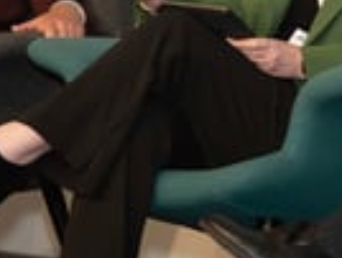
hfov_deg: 4.2
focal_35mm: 473
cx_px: 314
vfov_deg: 3.2
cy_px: 14
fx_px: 4682
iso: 1000
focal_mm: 165
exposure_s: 1/250
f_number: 5.6
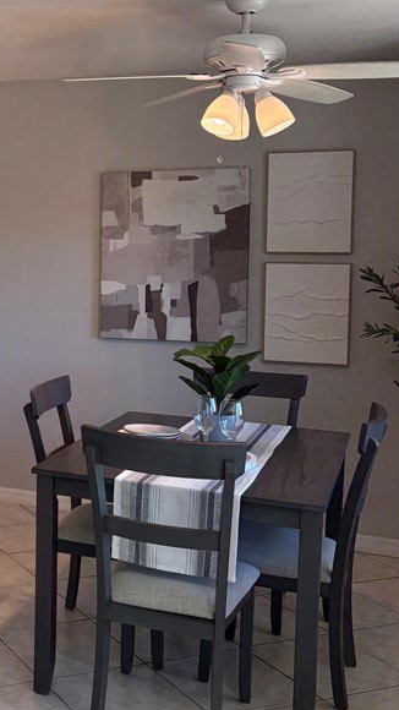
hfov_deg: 22.6
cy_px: 302
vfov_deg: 41.2
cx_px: -39
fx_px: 941
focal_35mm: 50
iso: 125
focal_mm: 5.96
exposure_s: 1/206
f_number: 1.6
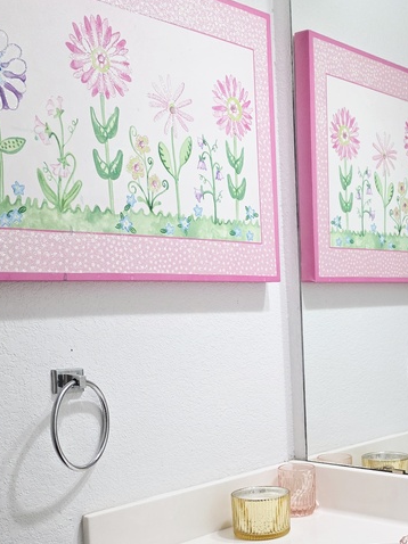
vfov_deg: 35.7
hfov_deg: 27.0
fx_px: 818
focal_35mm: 52
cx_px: 373
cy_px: 430
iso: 200
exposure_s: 1/120
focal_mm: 6.3
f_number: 1.7
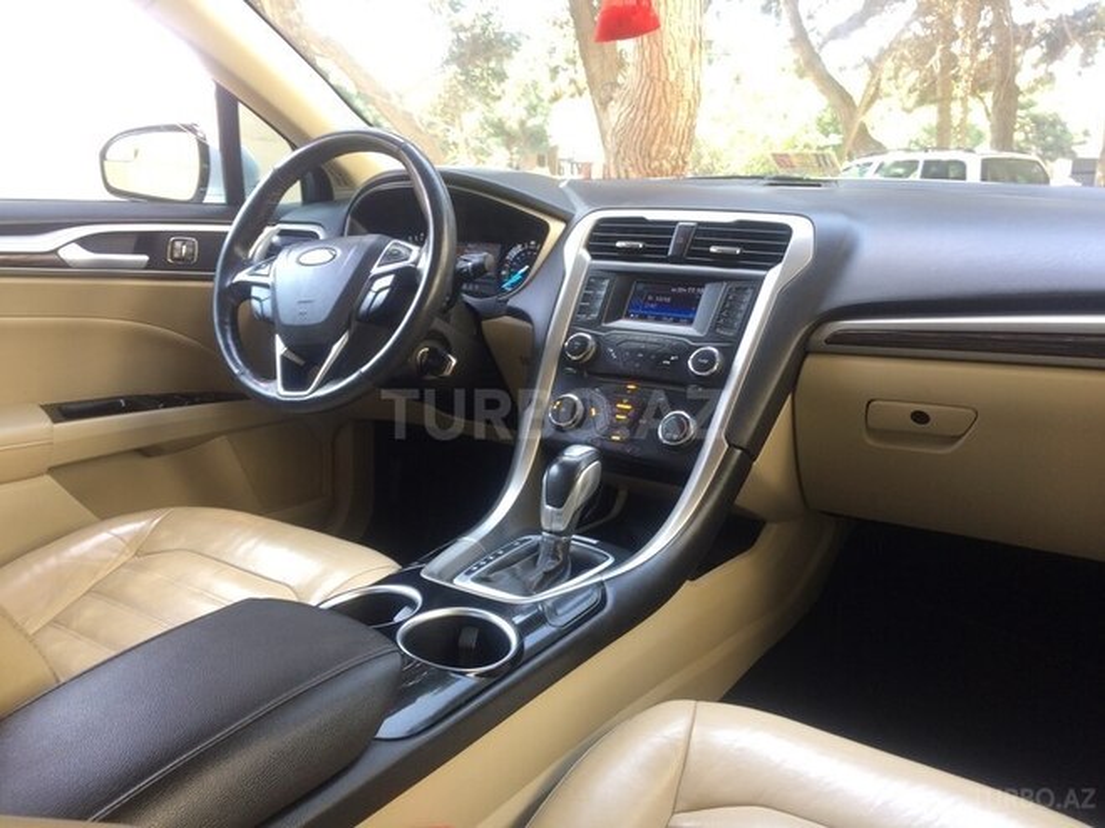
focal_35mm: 29
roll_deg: +0.7
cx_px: 552
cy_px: 414
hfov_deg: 61.7
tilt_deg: -13.3
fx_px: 926
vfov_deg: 48.2
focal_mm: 4.15
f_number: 2.2
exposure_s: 1/33
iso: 40
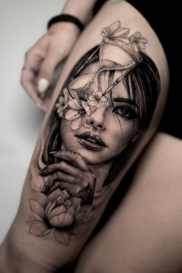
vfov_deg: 71.5
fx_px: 190
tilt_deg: -1.3
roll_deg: -31.0
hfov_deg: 51.2
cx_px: 85
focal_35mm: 25
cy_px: 136
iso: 640
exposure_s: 1/49
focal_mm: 6.76
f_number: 1.78
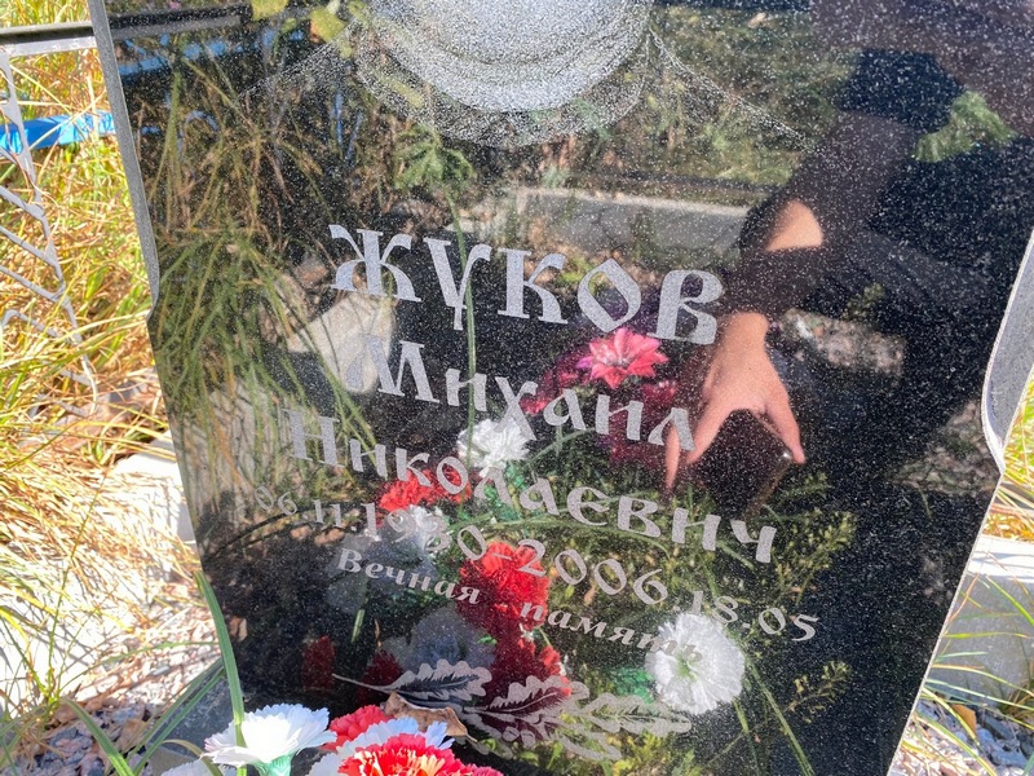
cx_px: 517
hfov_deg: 67.3
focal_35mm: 26
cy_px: 388
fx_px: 777
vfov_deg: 53.1
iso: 32
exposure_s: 1/122
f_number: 1.8
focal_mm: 4.25
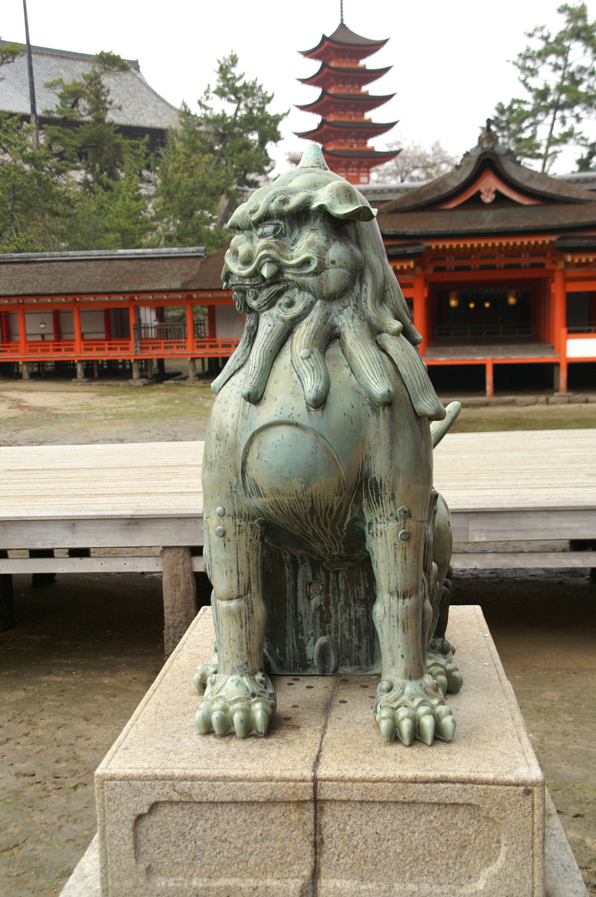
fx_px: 1045
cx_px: 298
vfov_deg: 46.4
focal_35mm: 42
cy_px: 448
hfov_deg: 31.8
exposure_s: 1/160
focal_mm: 28
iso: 100
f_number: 5
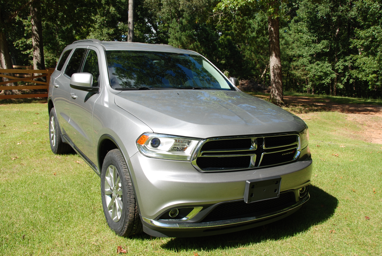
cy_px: 128
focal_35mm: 33
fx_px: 351
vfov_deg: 40.1
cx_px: 191
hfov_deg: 57.2
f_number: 6.3
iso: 100
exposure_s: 1/160
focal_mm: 22
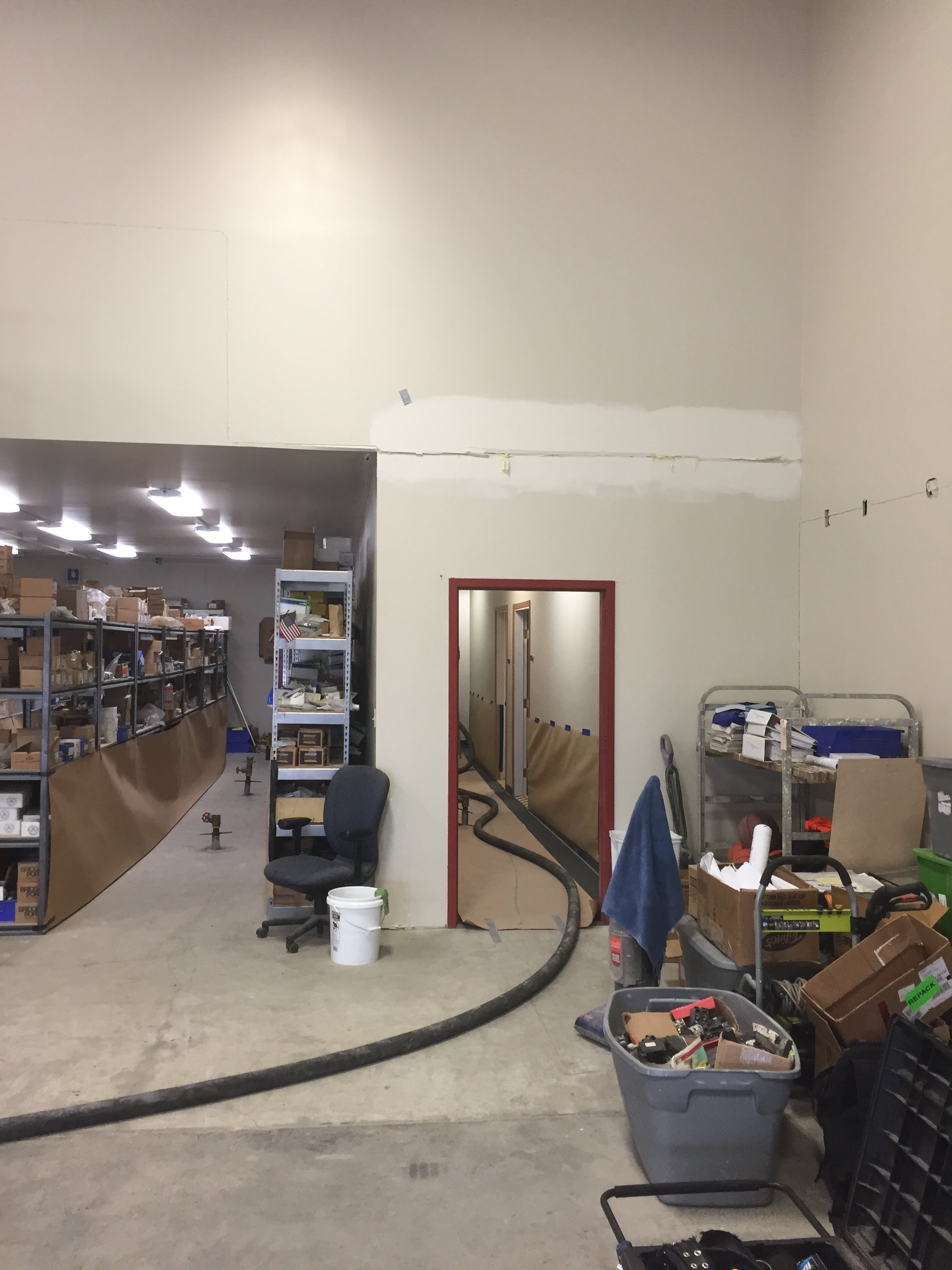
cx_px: 476
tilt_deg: +2.7
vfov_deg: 61.7
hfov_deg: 48.2
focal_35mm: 29
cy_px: 635
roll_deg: -0.4
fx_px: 1063
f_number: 2.2
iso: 40
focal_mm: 4.15
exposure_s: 1/30
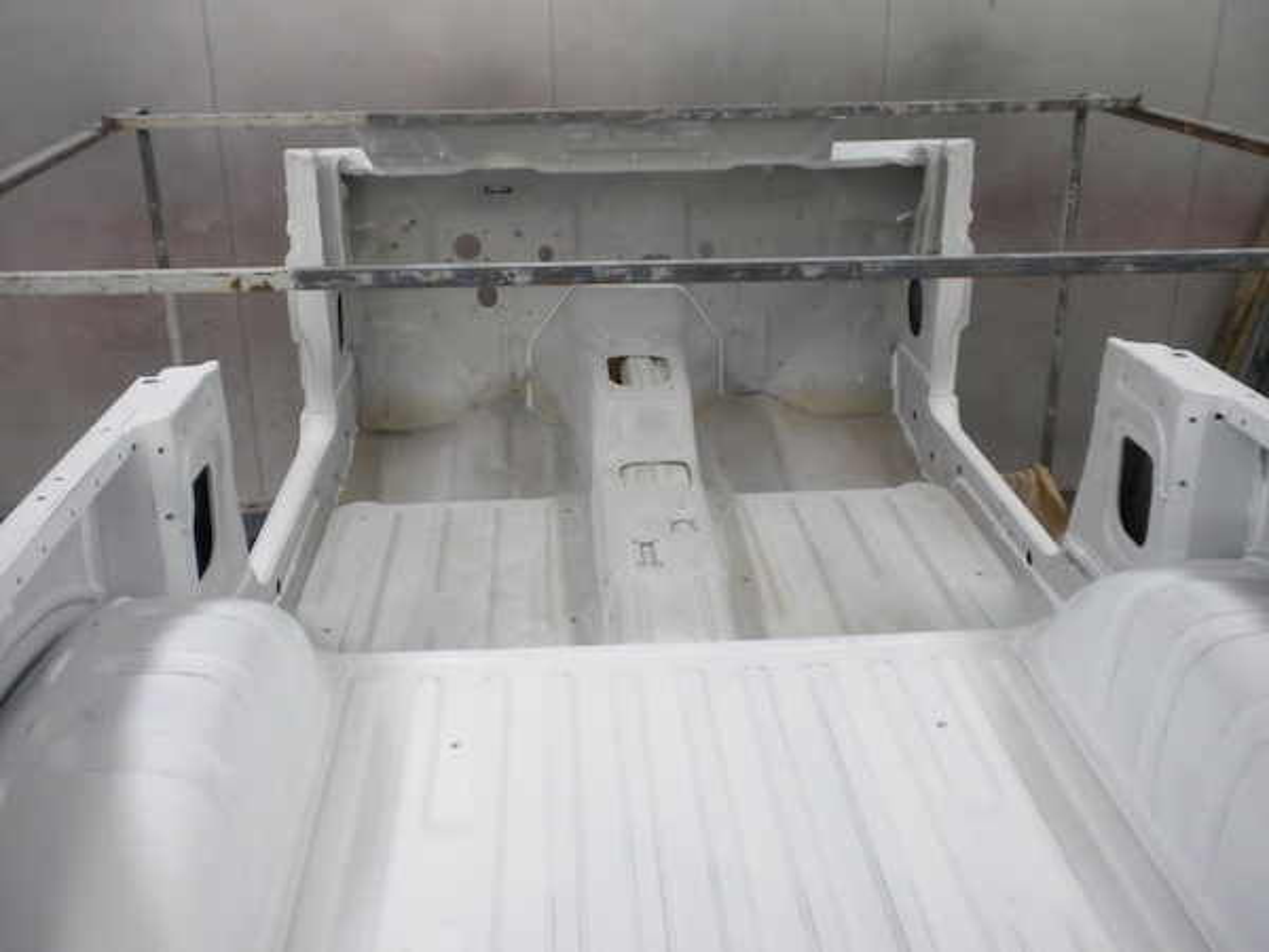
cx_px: 634
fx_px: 1283
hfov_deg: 52.6
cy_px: 476
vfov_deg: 40.7
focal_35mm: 35
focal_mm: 6.3
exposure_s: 1/303
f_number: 3.1
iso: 354
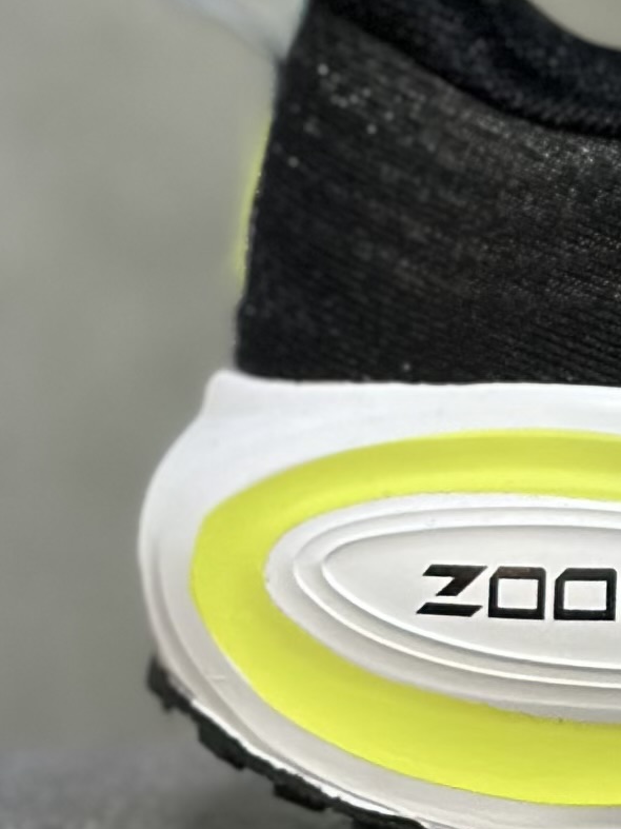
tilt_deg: -1.0
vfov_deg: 8.0
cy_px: -170
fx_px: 5886
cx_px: 1322
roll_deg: -0.4
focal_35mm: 246
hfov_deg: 5.9
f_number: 1.78
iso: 80
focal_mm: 6.86
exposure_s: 1/228
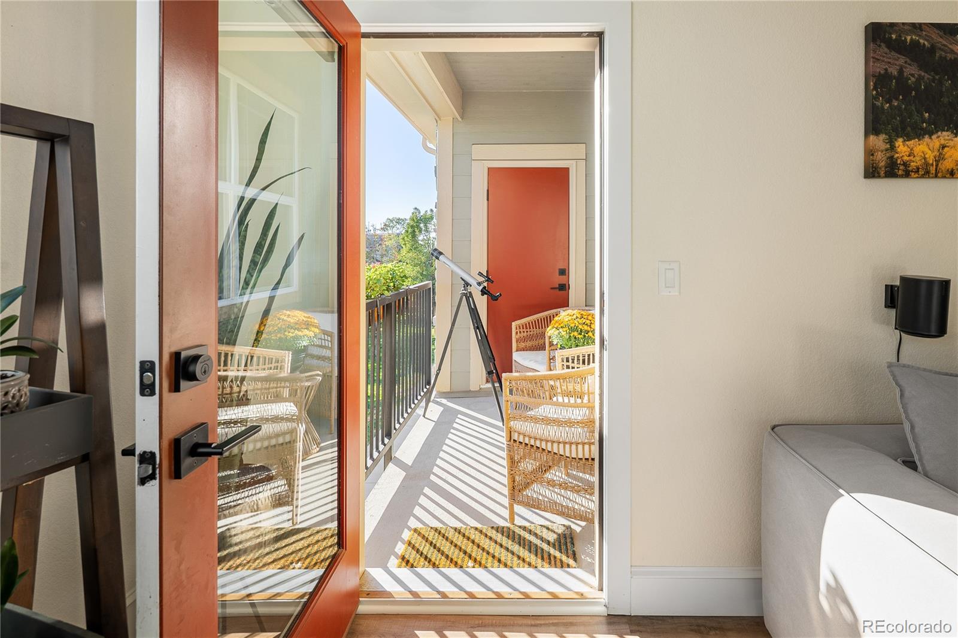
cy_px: 319
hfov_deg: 93.3
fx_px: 452
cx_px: 479
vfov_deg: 70.4
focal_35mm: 17
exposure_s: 1/50
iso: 400
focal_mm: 17
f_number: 8
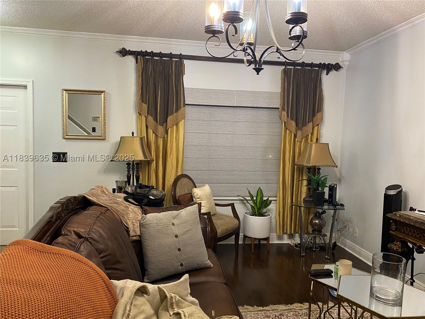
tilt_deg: -4.6
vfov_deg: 53.1
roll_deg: -1.7
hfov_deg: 67.3
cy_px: 160
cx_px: 212
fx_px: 319
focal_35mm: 26
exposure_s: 1/60
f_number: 1.8
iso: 400
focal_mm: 4.25
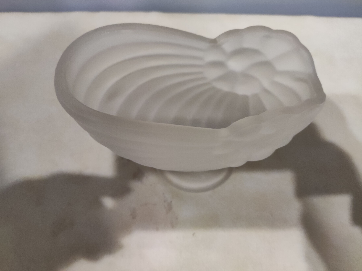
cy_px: 136
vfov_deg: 54.9
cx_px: 181
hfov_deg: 69.4
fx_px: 261
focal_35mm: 25
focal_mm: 4.71
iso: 1385
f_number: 1.79
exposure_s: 1/33
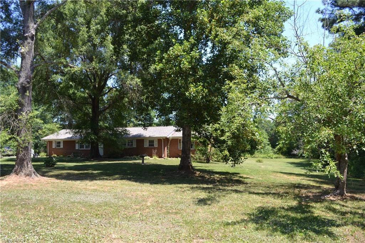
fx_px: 274
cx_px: 182
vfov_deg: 47.9
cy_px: 122
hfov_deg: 67.4
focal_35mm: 27
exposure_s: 1/125
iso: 100
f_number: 5.6
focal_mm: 18
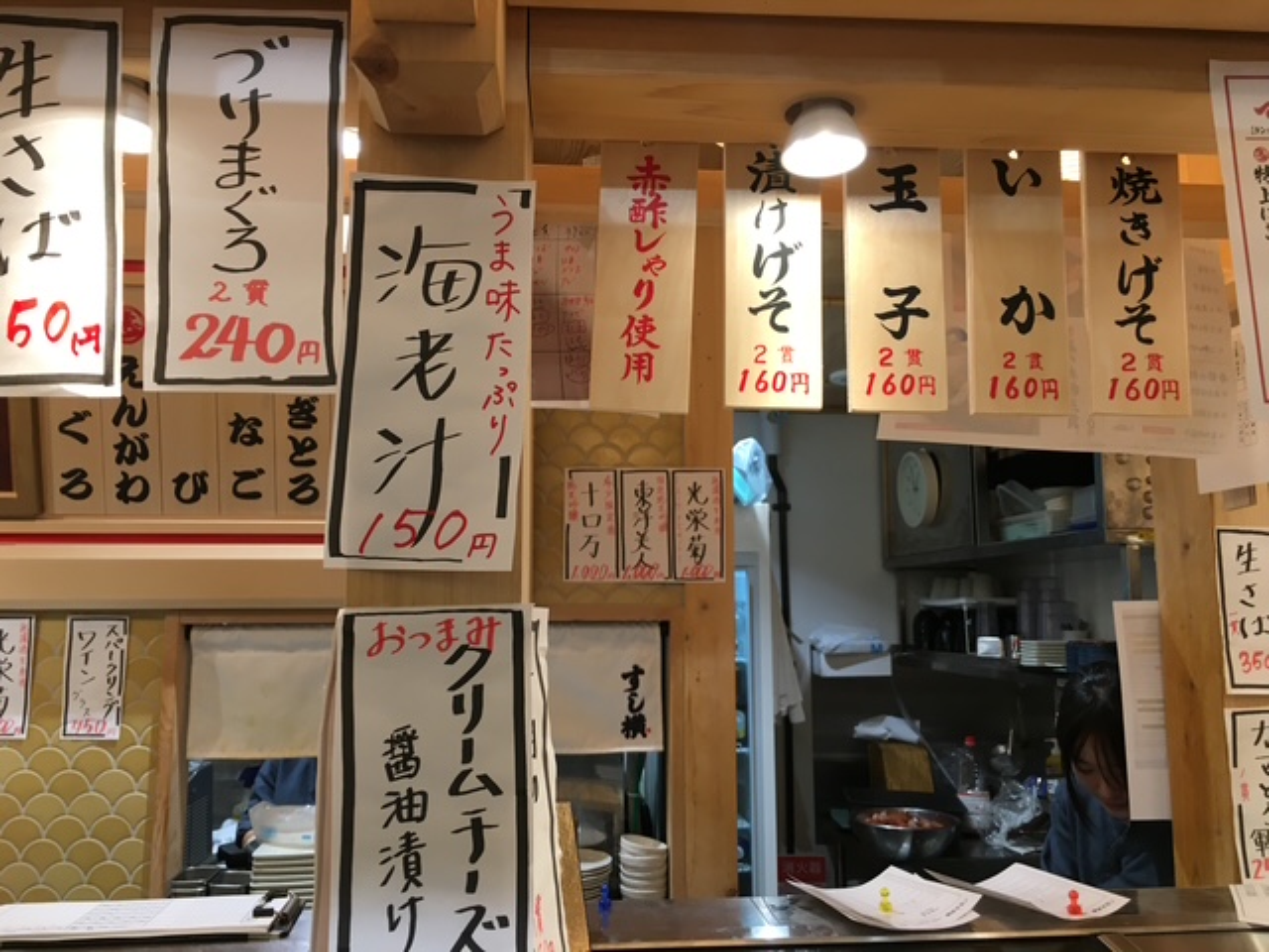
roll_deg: -0.4
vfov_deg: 48.2
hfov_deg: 61.7
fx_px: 1063
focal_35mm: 29
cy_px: 476
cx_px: 634
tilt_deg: +7.1
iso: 25
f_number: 2.2
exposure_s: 1/30
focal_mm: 4.15
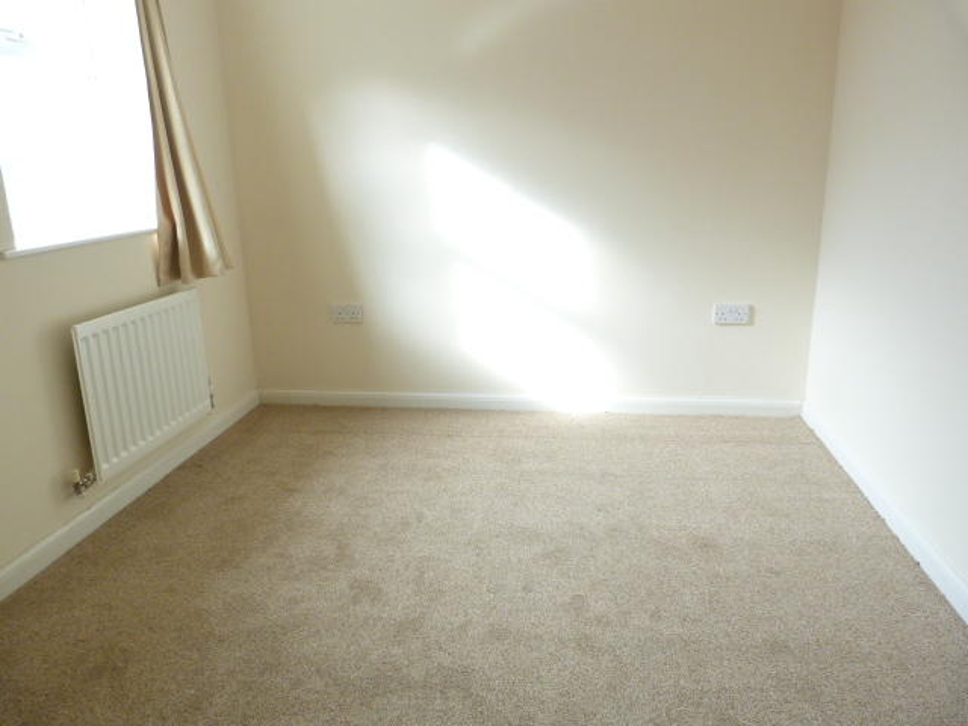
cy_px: 363
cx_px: 484
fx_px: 699
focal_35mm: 25
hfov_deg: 69.4
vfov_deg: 54.9
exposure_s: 1/60
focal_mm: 4.5
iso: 250
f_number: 2.8
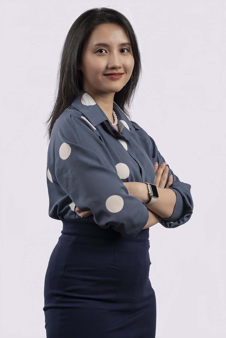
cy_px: 169
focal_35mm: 105
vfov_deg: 19.5
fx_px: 989
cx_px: 113
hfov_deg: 13.0
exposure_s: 1/250
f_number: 10
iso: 100
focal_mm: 105
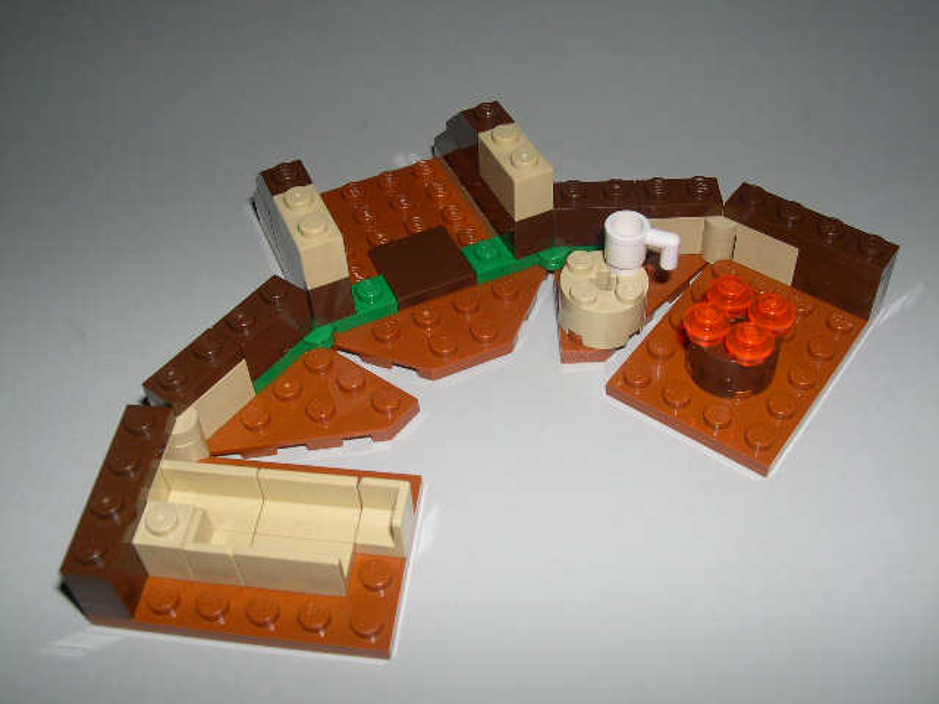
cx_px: 470
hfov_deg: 49.0
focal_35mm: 38
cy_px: 352
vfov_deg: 37.7
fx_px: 1031
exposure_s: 1/60
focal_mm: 8
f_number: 7.6
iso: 100
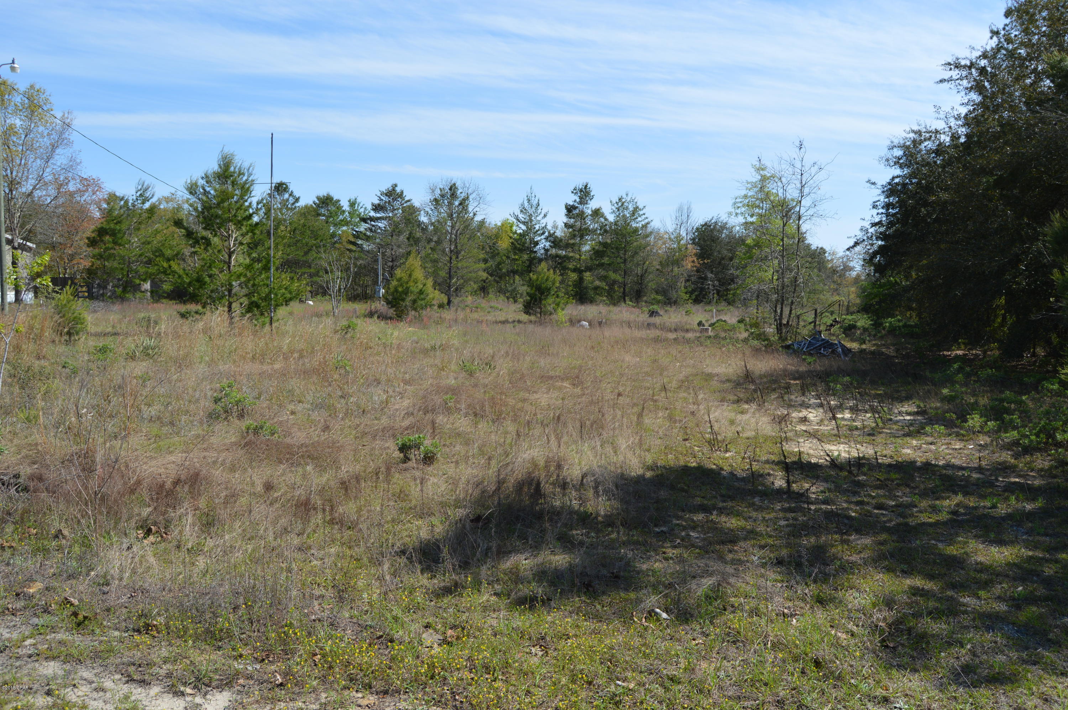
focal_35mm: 27
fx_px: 800
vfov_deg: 47.8
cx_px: 534
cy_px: 355
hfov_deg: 67.4
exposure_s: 1/250
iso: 100
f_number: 8
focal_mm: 18
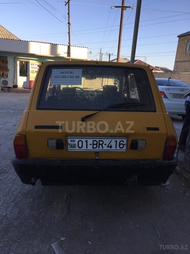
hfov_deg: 48.2
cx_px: 95
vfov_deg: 61.7
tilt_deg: -14.4
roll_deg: -5.3
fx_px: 212
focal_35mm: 29
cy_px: 127
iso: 32
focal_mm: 4.15
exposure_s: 1/670
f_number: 2.2
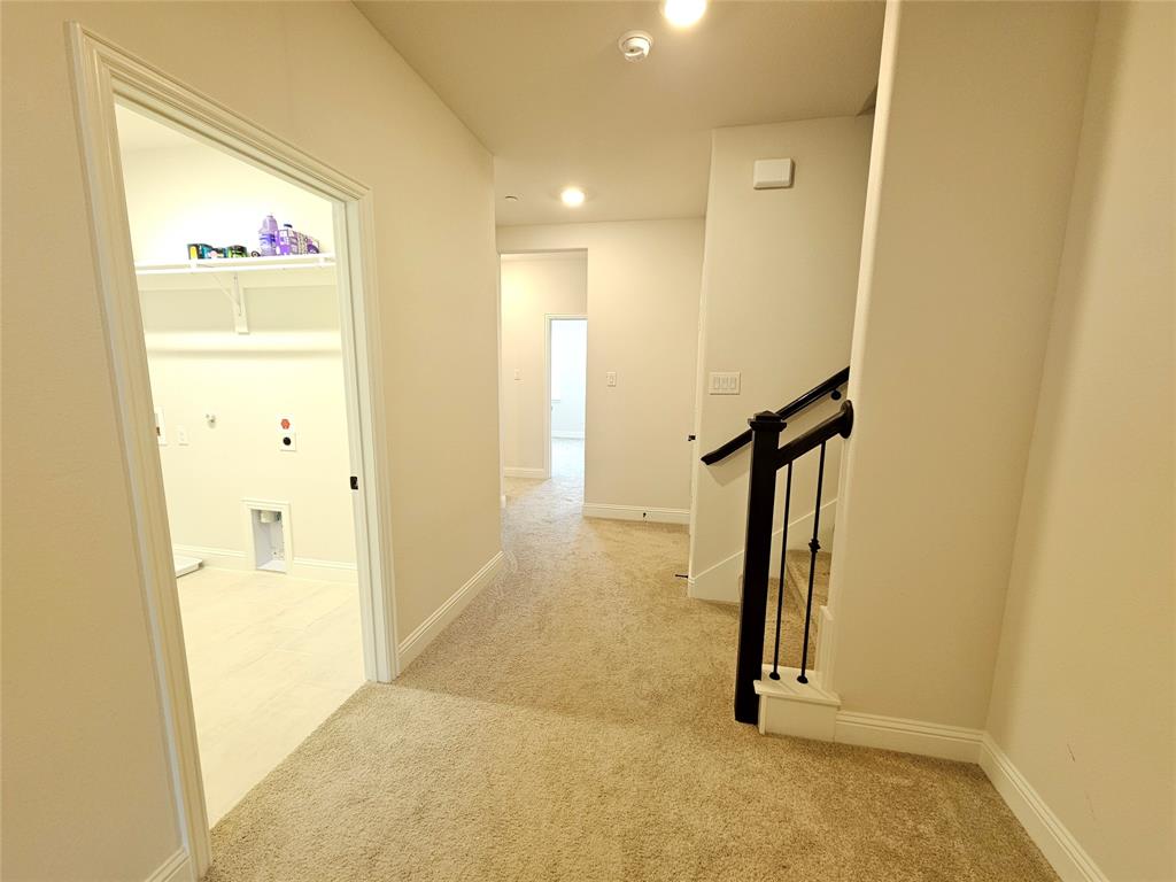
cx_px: 588
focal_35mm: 13
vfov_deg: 89.9
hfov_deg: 106.2
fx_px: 442
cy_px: 441
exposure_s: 1/60
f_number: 2.2
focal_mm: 2.2
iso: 250
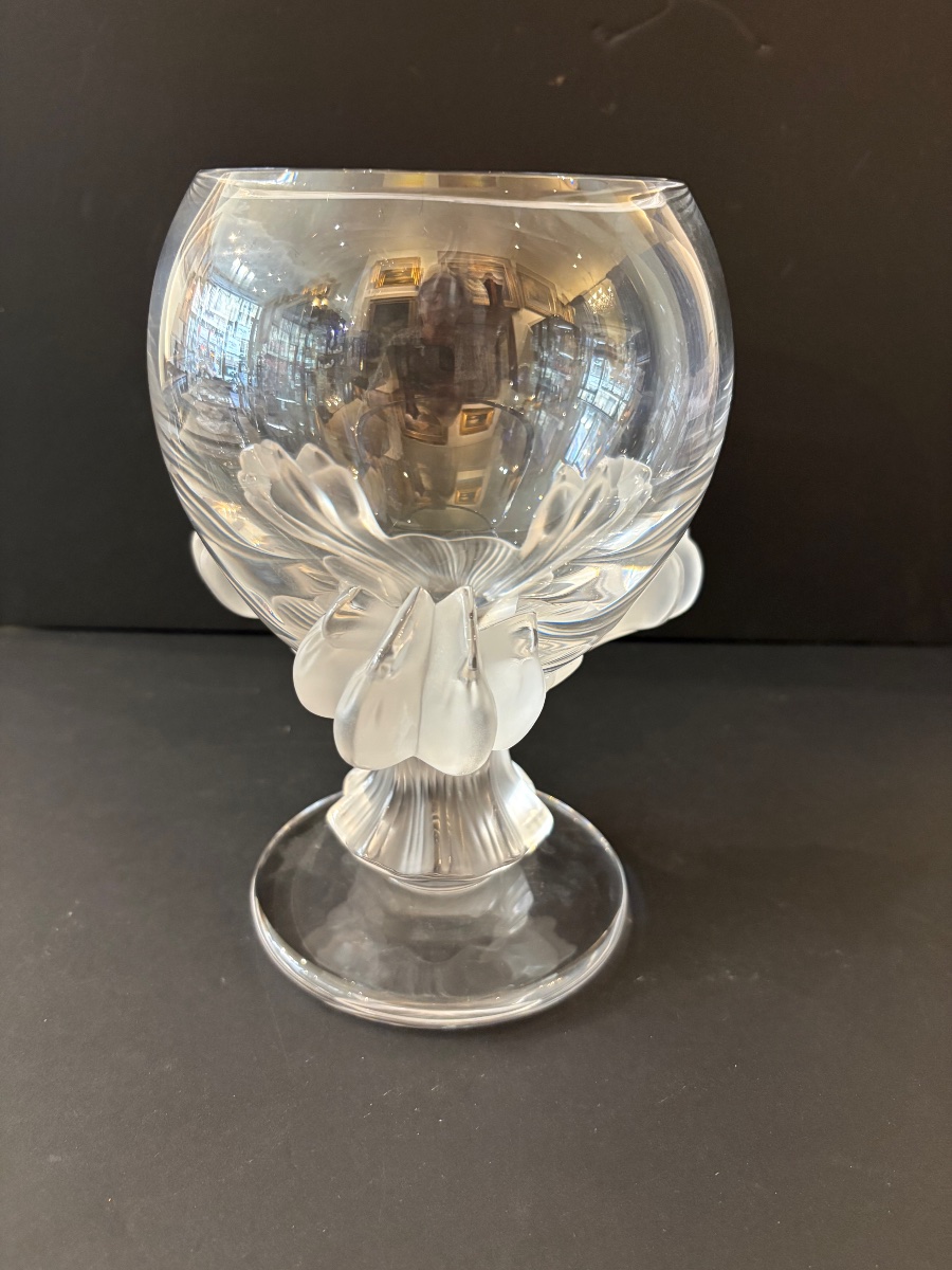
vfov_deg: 67.3
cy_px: 635
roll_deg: -2.5
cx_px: 476
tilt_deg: -22.8
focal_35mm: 26
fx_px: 953
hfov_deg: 53.1
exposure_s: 1/33
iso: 320
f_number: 1.6
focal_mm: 5.96
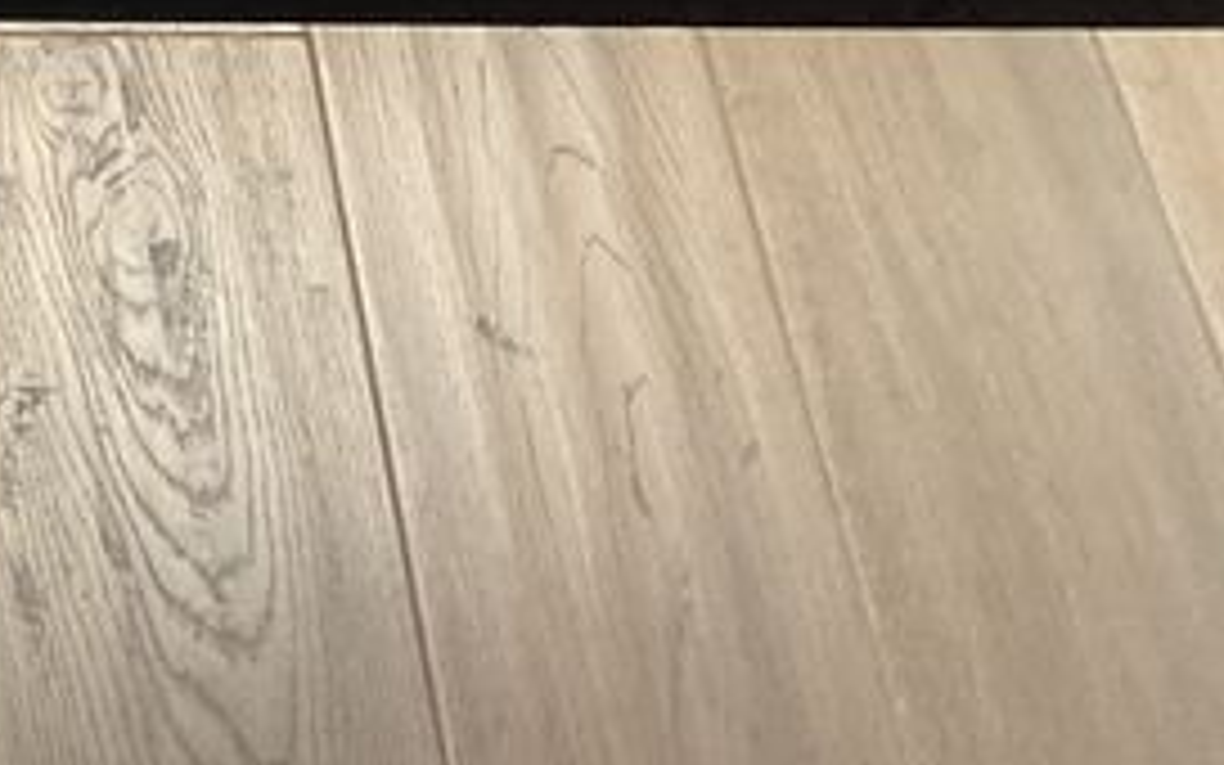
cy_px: -603
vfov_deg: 10.9
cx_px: -482
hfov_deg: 17.1
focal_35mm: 113
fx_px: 3769
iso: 64
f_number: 1.8
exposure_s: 1/60
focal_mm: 3
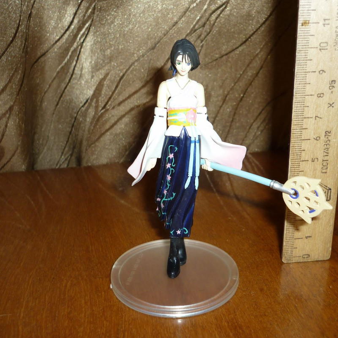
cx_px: 178
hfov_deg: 42.8
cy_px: 169
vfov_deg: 42.8
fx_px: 431
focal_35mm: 39
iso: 100
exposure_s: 1/30
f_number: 2.8
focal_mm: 5.5
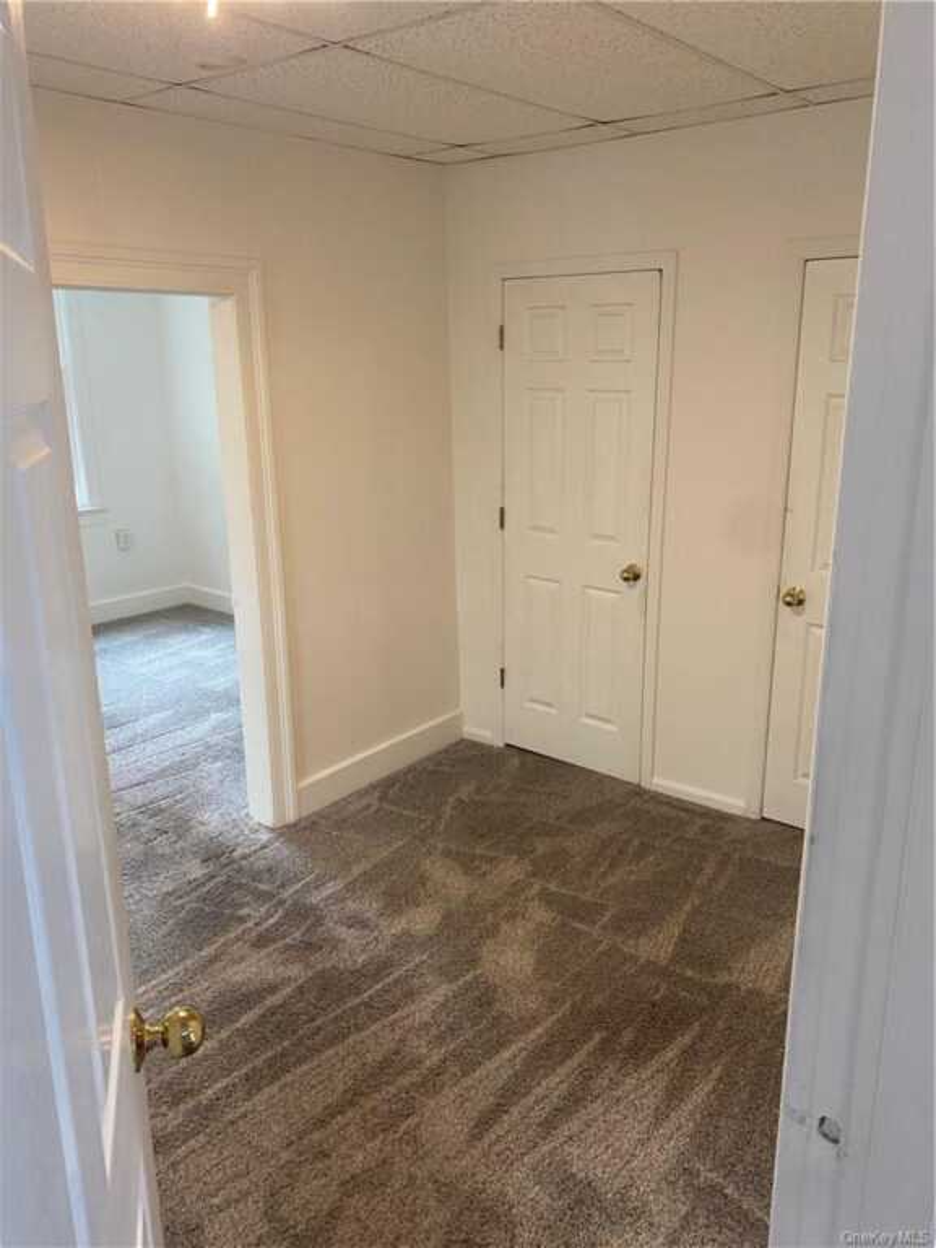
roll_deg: +1.4
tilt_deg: -15.9
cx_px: 468
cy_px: 624
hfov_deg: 53.1
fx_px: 937
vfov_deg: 67.3
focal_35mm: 26
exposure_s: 1/60
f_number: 1.8
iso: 125
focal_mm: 4.25
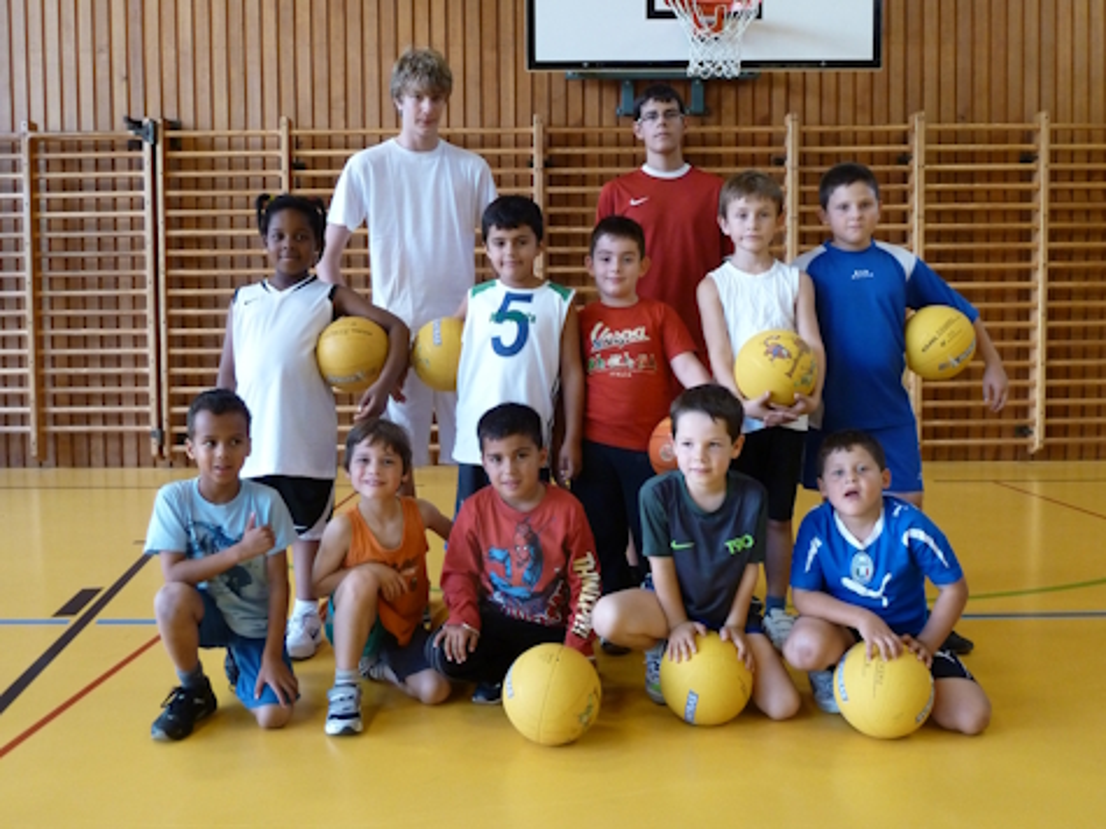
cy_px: 414
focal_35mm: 30
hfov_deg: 60.0
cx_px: 553
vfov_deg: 46.8
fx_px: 958
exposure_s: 1/30
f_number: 3.4
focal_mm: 5
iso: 320
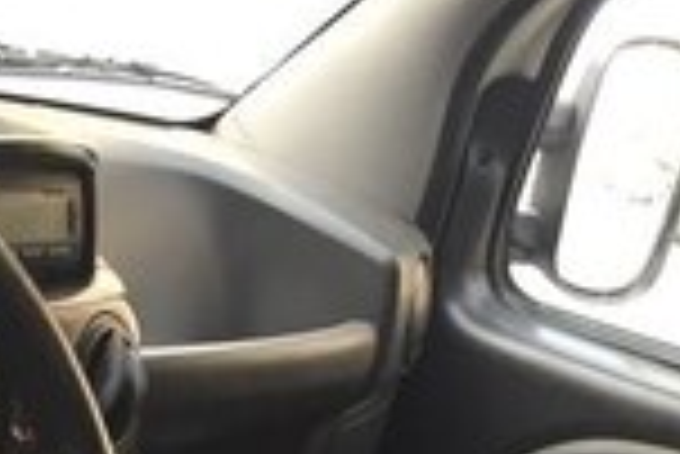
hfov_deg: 20.4
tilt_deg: -33.4
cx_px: 158
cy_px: 1011
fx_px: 1872
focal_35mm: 99
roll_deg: -15.1
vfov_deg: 11.8
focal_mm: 4.15
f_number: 2.2
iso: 32
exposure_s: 1/33
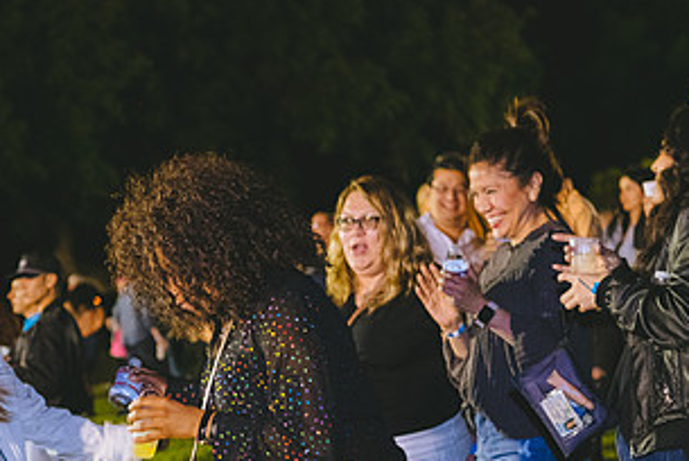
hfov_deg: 21.3
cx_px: 219
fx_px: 1820
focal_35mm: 95
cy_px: 403
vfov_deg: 14.3
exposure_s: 1/125
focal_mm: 50
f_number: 2.8
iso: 2000
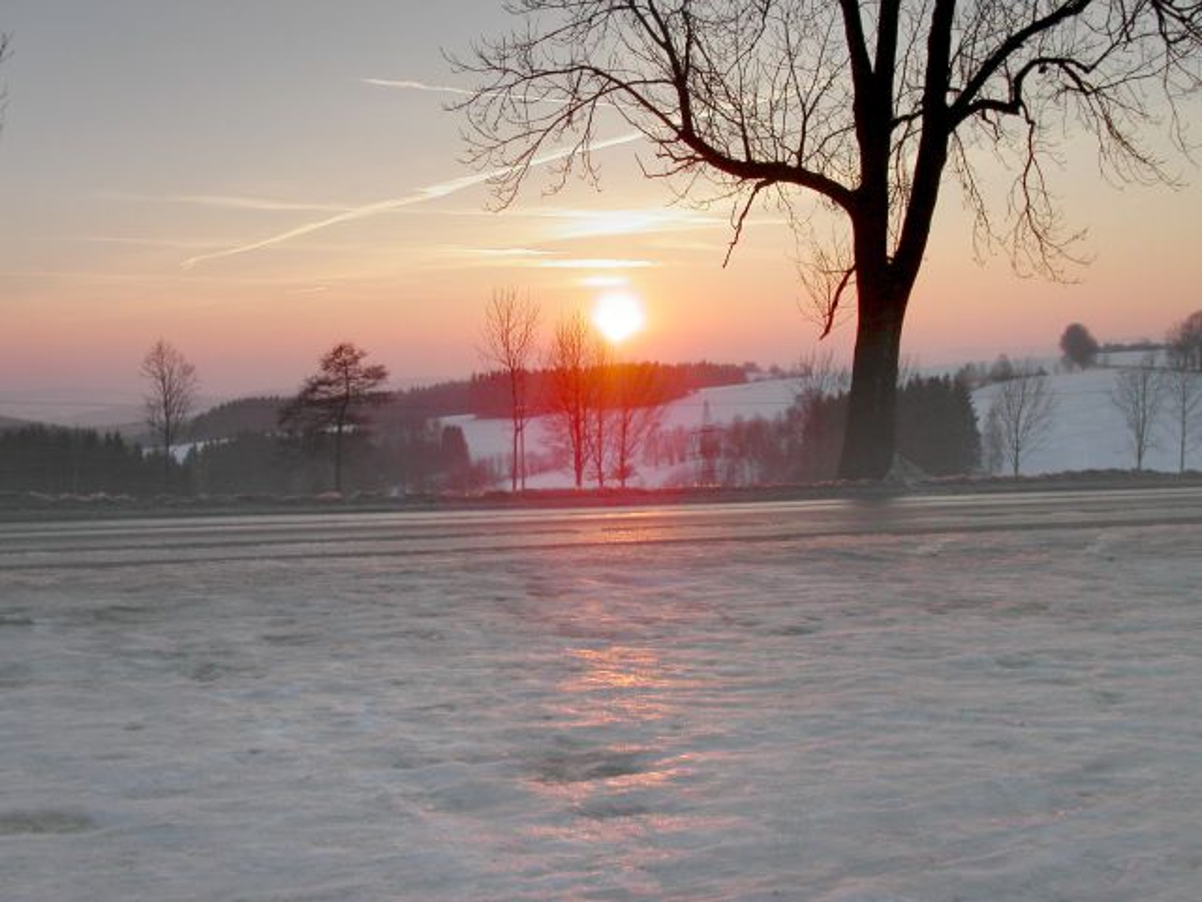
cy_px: 451
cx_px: 601
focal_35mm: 38
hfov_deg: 49.0
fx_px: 1320
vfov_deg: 37.7
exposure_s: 1/750
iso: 100
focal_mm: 7.8
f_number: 3.5
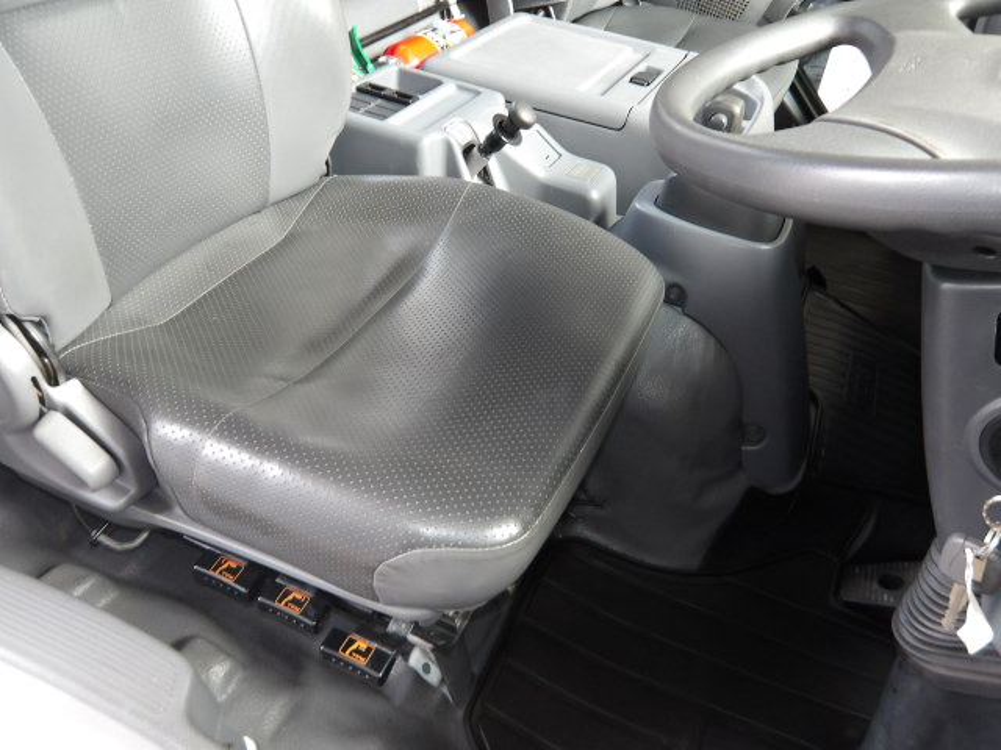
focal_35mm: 27
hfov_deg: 65.3
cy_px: 375
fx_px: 781
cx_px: 500
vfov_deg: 51.4
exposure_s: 1/19
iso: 200
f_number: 3
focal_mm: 4.9
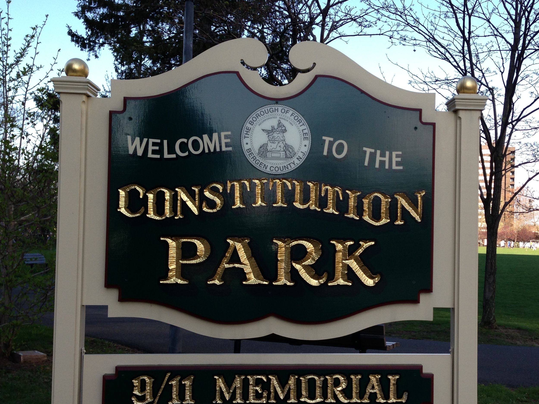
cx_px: 334
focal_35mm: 43
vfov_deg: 33.5
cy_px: 232
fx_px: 670
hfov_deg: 43.5
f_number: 2.4
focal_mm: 4.13
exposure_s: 1/602
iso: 64
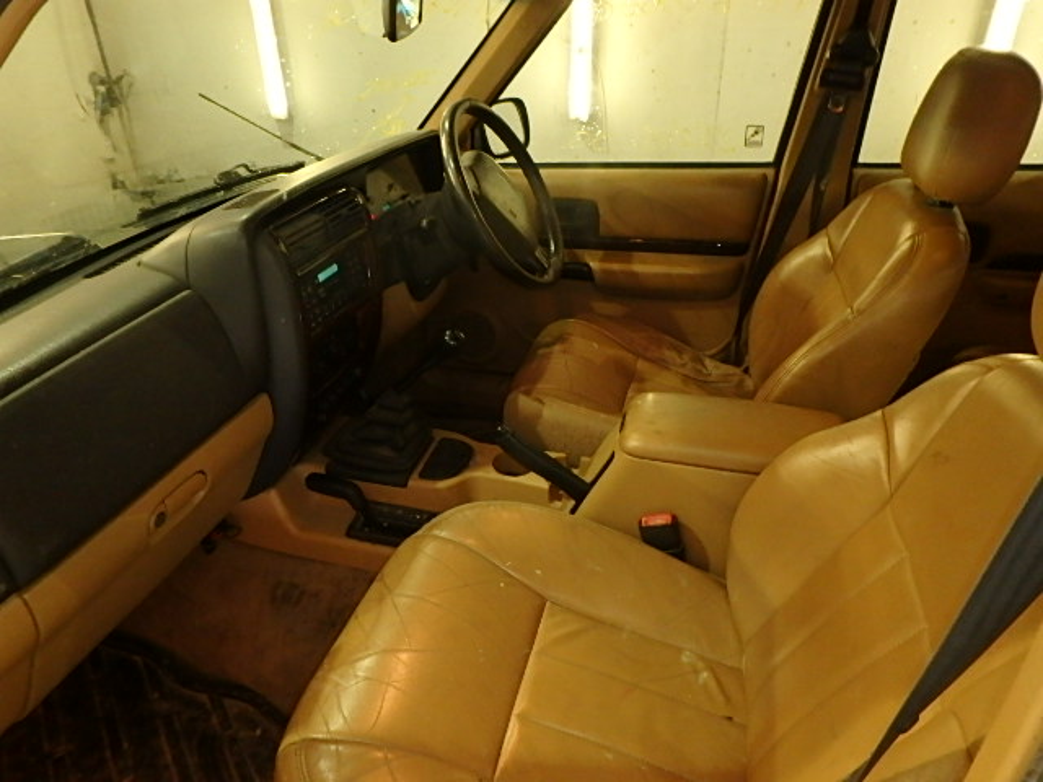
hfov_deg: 71.6
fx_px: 723
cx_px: 522
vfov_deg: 56.8
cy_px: 391
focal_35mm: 24
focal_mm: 4.2
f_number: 3.9
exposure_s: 1/13
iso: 800
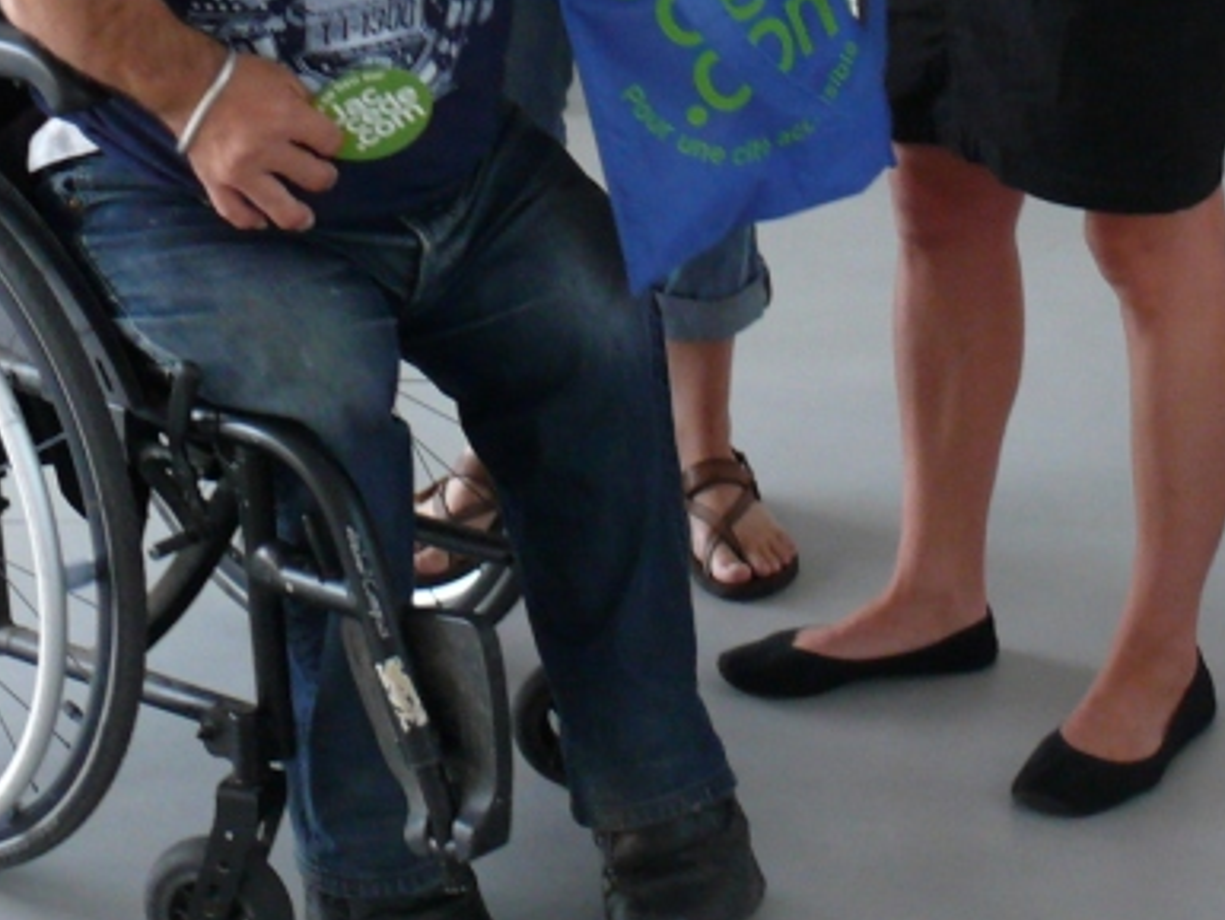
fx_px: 3292
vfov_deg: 15.4
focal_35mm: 93
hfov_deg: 20.9
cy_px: -134
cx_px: 929
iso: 200
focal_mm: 7.4
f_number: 2.8
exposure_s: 1/30
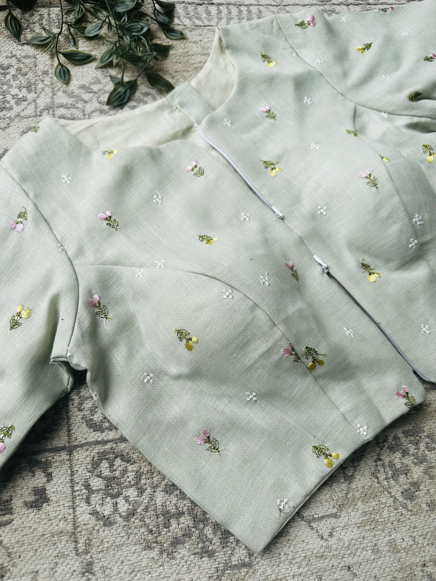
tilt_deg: -68.1
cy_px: 290
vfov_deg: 71.6
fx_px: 403
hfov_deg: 56.8
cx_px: 218
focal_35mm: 24
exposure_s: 1/1517
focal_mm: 6.86
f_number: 1.78
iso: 80
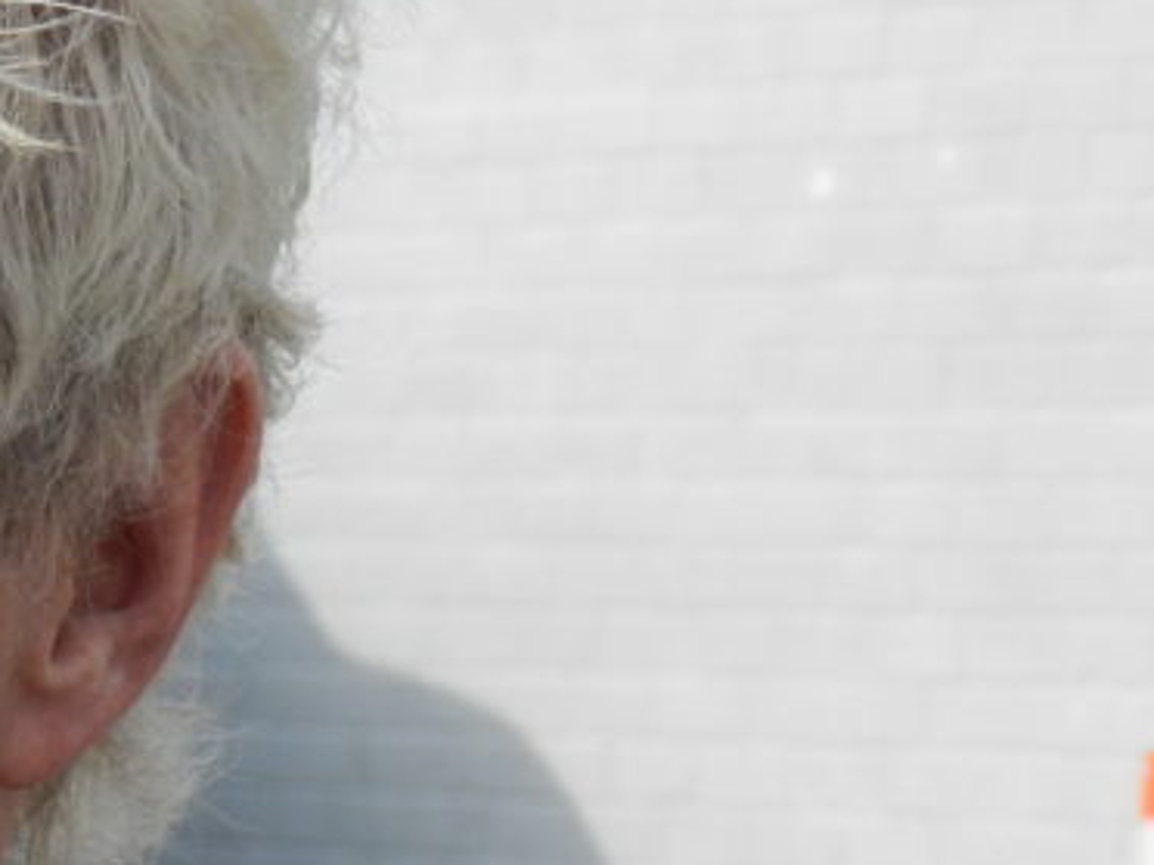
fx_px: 11935
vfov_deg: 4.2
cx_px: -304
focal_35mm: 358
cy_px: 632
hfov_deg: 5.5
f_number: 5
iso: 160
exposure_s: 1/500
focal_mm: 23.1
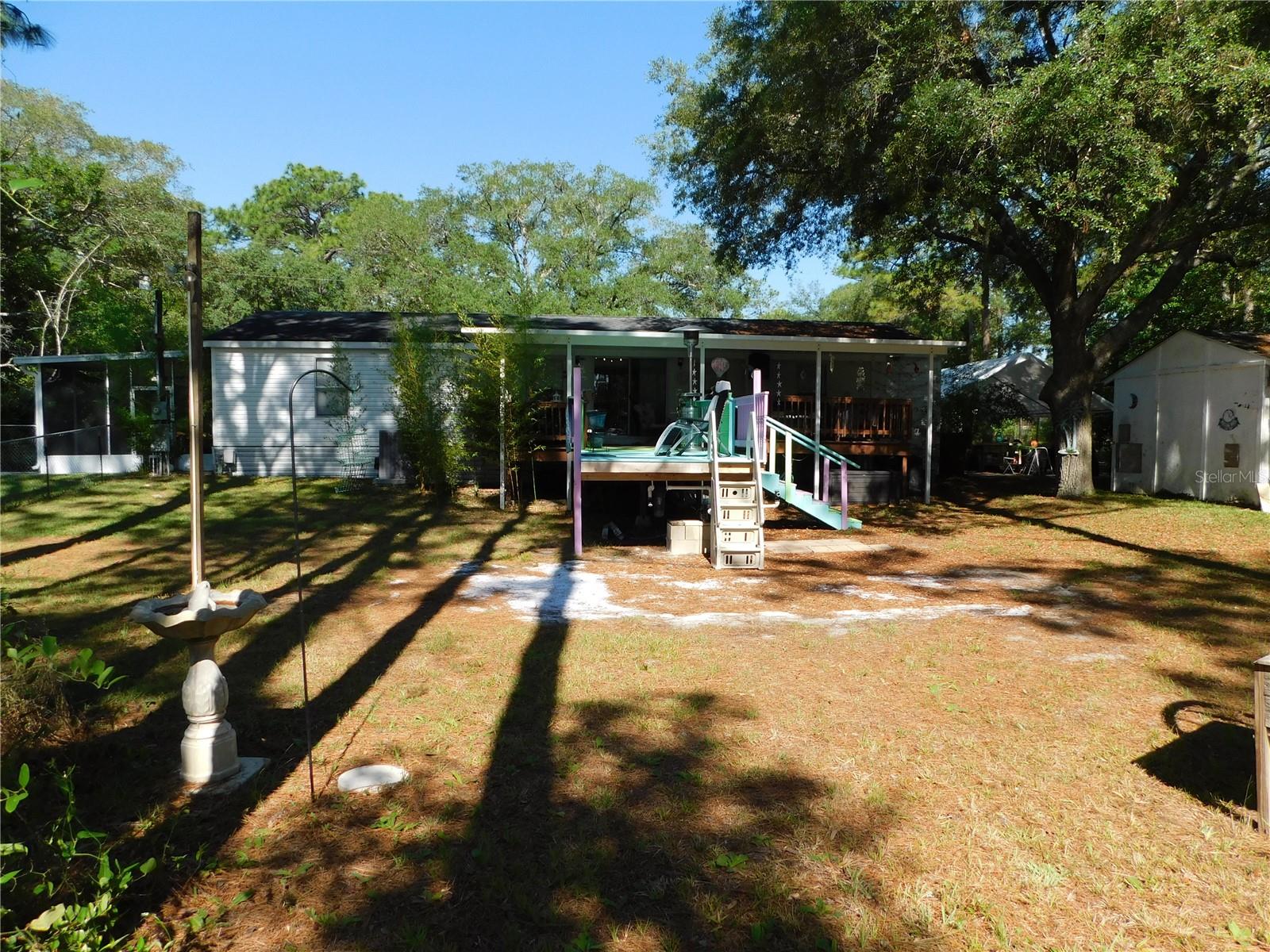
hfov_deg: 73.9
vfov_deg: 58.9
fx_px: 844
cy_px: 476
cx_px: 635
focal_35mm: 23
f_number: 3
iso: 125
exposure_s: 1/1000
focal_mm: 4
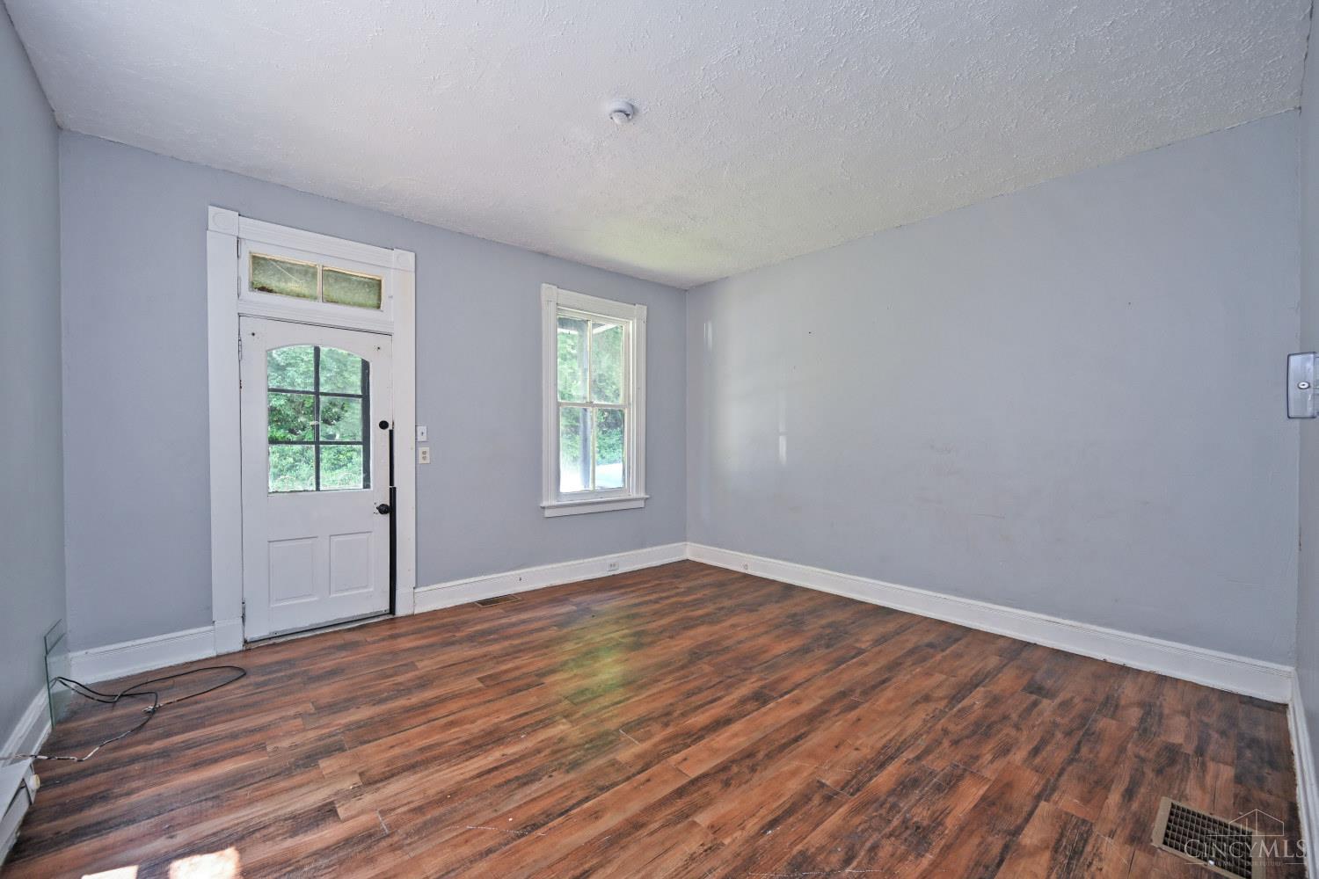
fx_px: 513
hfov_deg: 104.3
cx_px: 660
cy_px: 440
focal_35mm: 14
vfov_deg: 81.2
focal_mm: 14
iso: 200
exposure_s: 1/80
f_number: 4.5
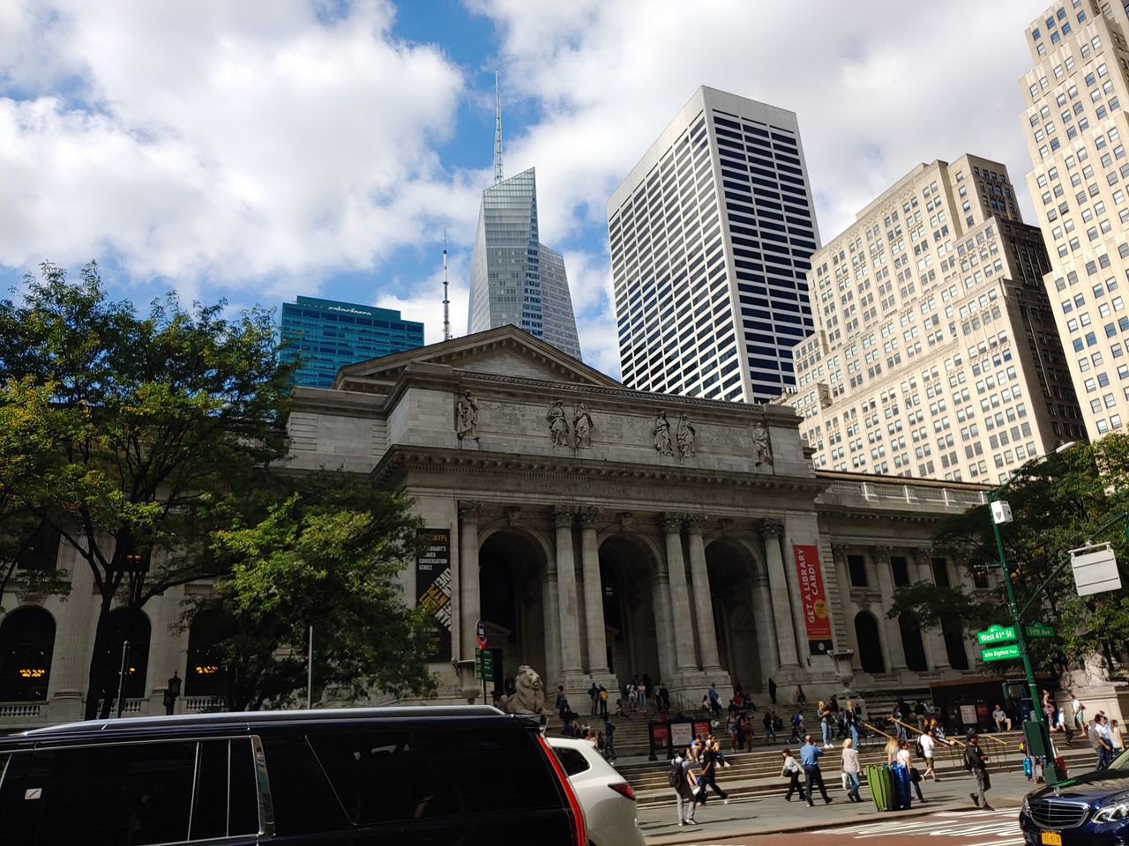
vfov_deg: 54.9
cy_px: 423
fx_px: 815
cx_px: 564
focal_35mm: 25
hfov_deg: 69.4
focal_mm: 4.23
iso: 50
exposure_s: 1/3125
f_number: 1.5
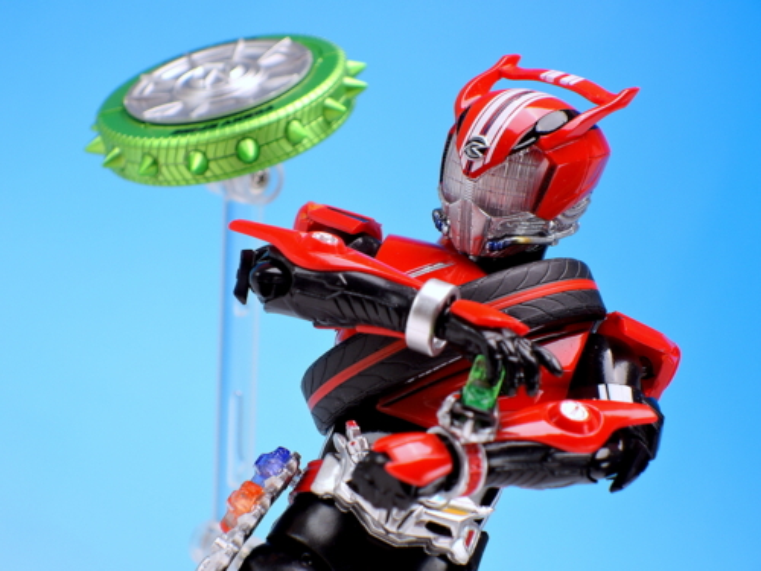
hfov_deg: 16.4
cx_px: 380
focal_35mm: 120
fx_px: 2638
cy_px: 286
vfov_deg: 12.3
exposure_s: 1/3
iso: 80
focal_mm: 25.5
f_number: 5.6
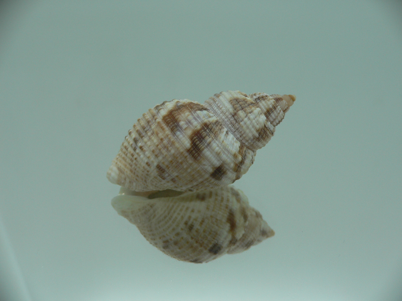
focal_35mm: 35
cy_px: 150
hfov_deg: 52.6
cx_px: 201
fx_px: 406
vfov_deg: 40.7
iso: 80
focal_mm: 4.6
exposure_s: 1/60
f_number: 2.8
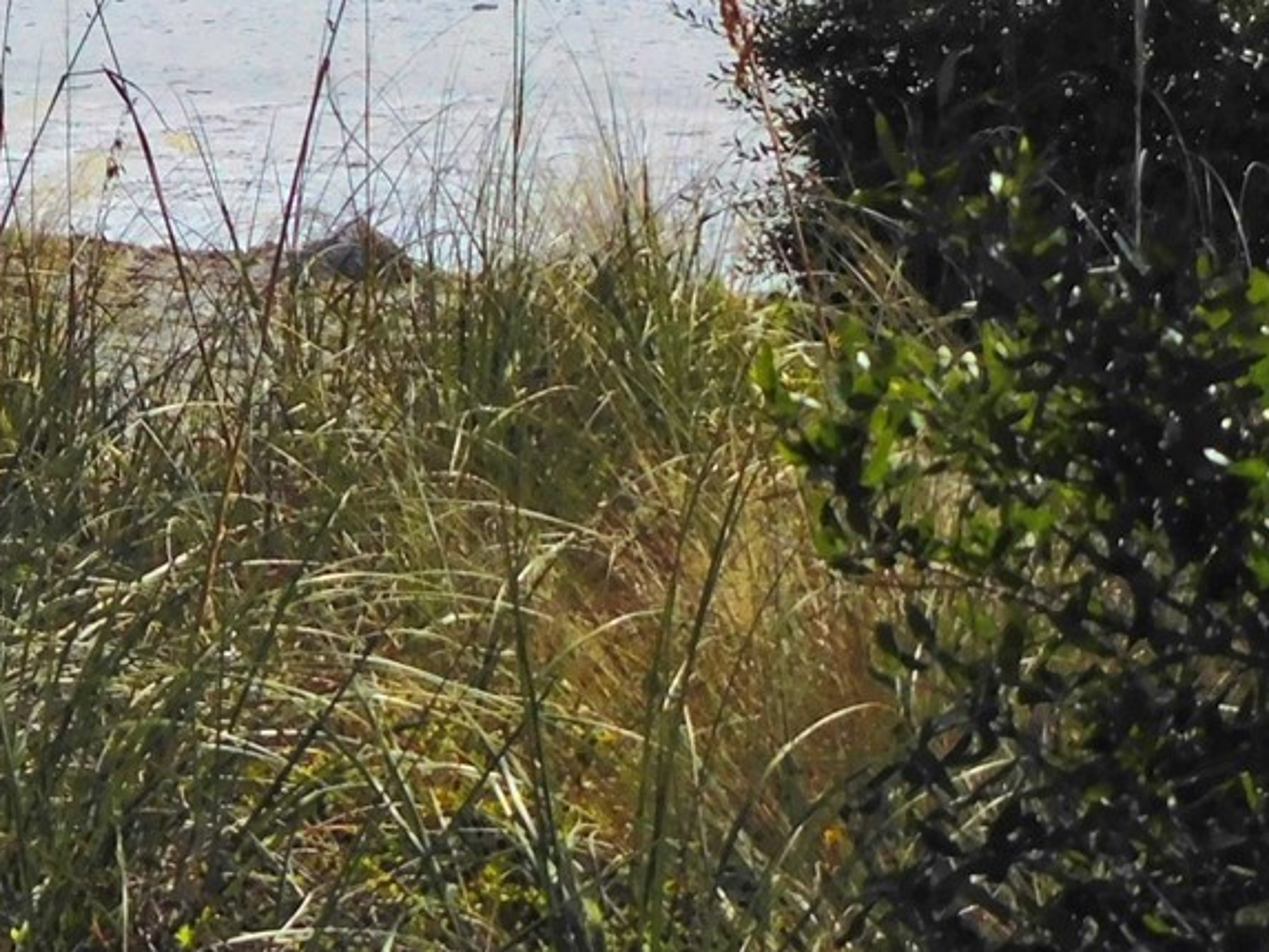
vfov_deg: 8.5
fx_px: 6343
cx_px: -370
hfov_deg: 11.1
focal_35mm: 173
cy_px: -266
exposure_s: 1/640
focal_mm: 11.1
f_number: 8.8
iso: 125
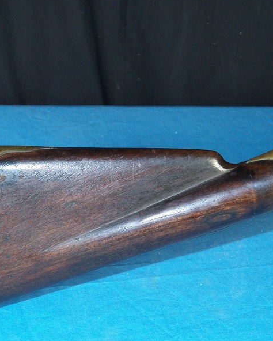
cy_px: 169
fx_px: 585
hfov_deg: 26.2
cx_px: 146
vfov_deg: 32.5
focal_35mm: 58
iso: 400
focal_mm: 7.9
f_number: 3.2
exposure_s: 1/40
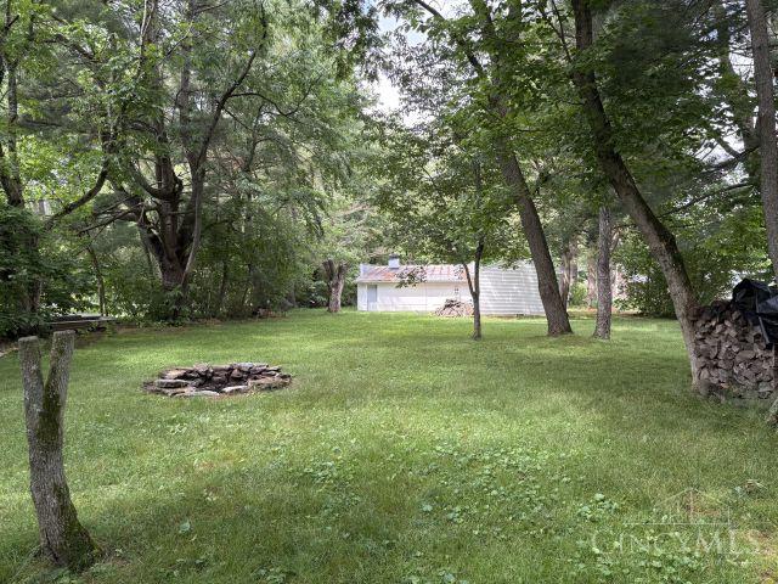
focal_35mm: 26
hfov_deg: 67.3
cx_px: 389
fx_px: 584
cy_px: 292
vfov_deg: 53.1
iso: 64
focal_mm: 5.96
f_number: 1.6
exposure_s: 1/290
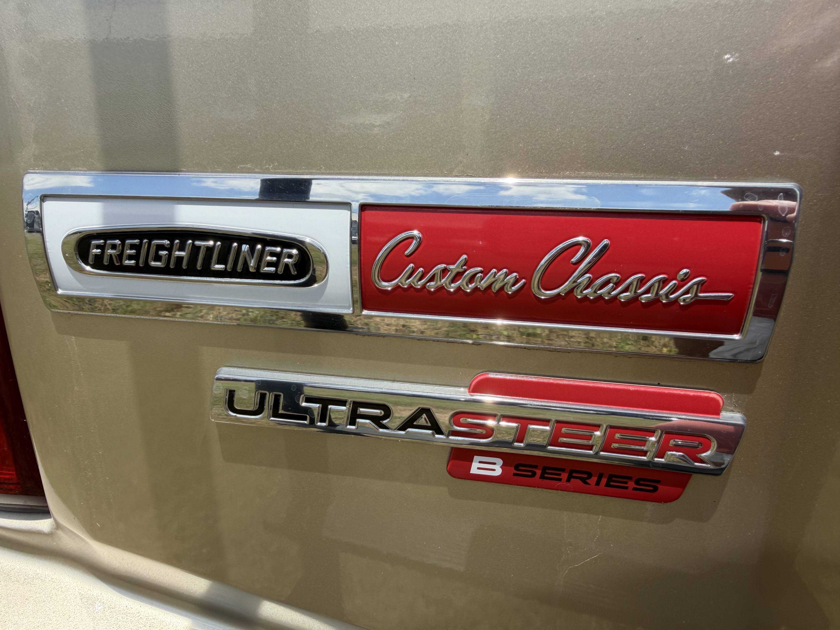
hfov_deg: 71.6
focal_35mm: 24
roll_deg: +0.0
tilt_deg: -16.6
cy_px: 315
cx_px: 420
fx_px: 582
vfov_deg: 56.8
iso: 32
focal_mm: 2.22
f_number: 2.2
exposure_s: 1/777
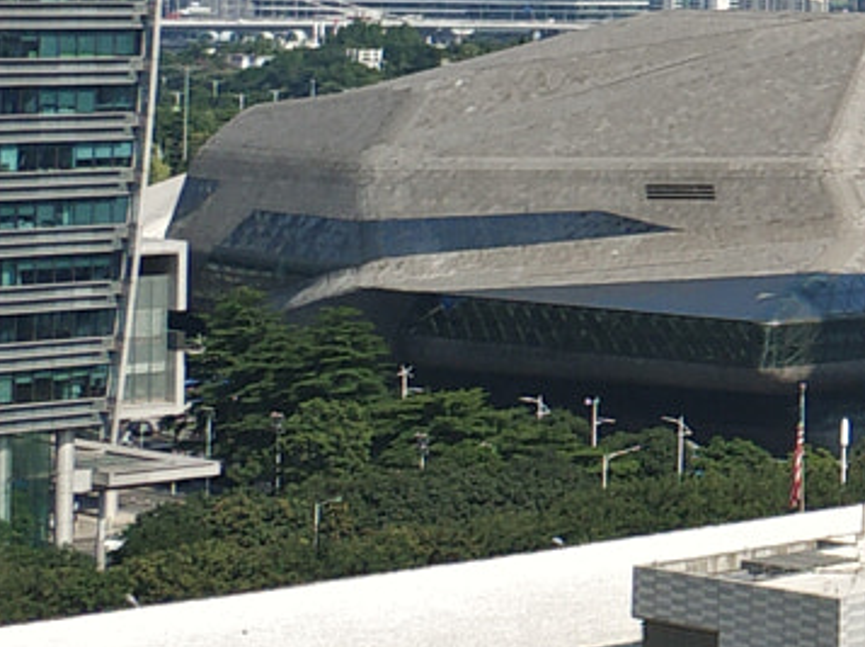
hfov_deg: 11.9
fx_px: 3869
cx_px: 1483
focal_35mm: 155
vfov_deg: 9.4
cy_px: -225
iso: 101
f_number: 1.8
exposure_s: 1/1646
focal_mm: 3.82
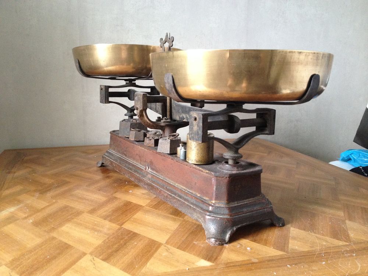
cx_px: 184
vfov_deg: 40.7
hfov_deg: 52.6
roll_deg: +0.0
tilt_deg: -11.1
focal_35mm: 35
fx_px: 372
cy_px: 138
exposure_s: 1/20
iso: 250
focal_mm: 4.28
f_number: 2.4
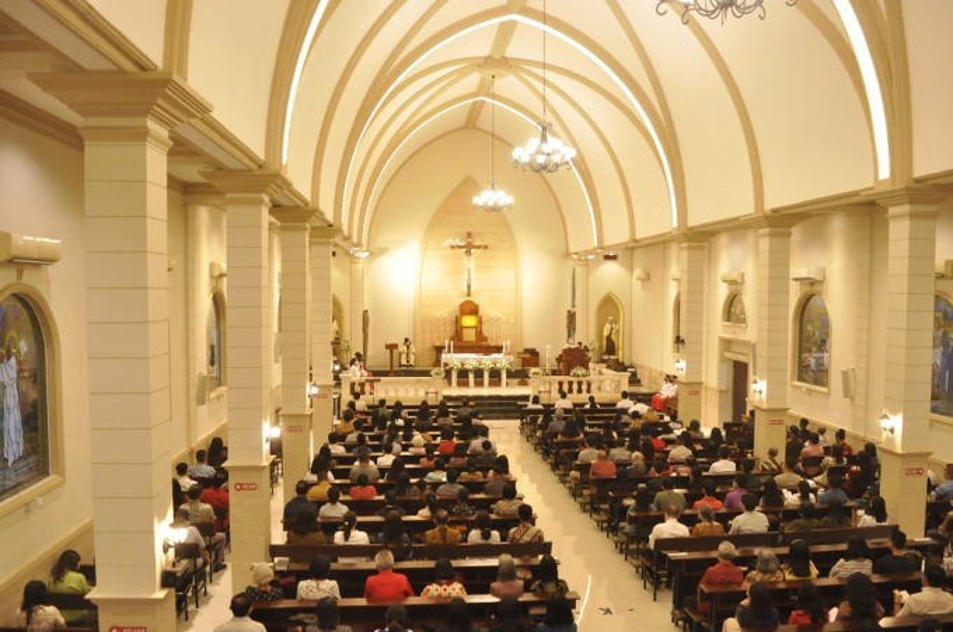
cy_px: 316
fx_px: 714
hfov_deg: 67.5
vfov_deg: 47.8
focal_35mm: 27
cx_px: 476
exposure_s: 1/40
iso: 2000
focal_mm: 18
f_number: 3.5
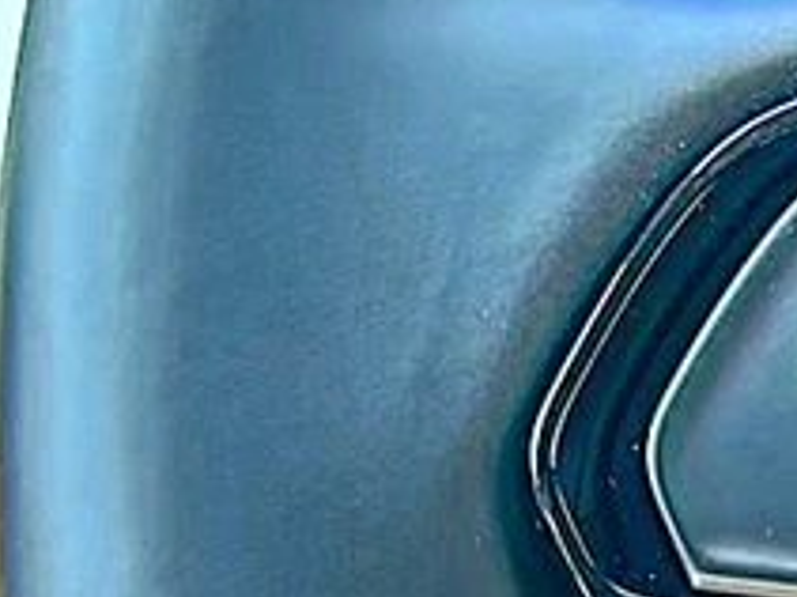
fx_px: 3590
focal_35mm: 156
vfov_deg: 9.5
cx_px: 1043
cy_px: 353
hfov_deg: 12.3
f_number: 1.78
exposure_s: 1/125
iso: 64
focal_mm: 6.86
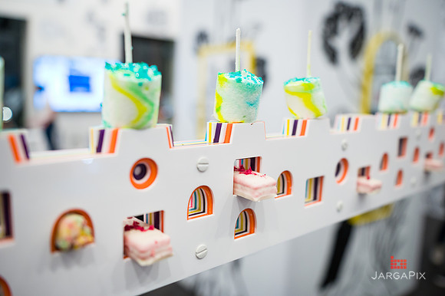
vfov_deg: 41.1
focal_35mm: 32
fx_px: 395
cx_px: 222
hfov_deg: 58.7
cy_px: 148
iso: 1600
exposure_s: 1/200
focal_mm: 32
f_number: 3.2
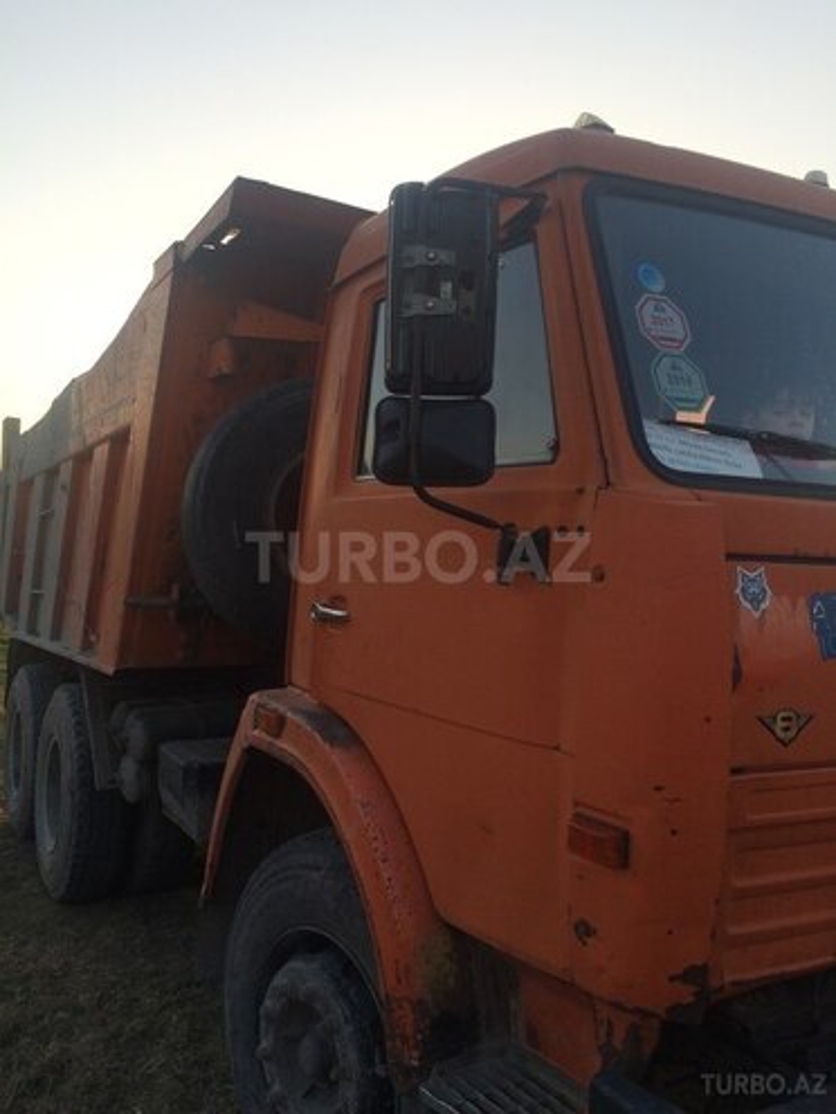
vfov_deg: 61.7
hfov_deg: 48.2
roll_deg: -0.1
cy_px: 557
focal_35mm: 29
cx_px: 418
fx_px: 934
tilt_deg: +1.7
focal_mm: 4.15
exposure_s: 1/423
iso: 32
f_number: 2.2
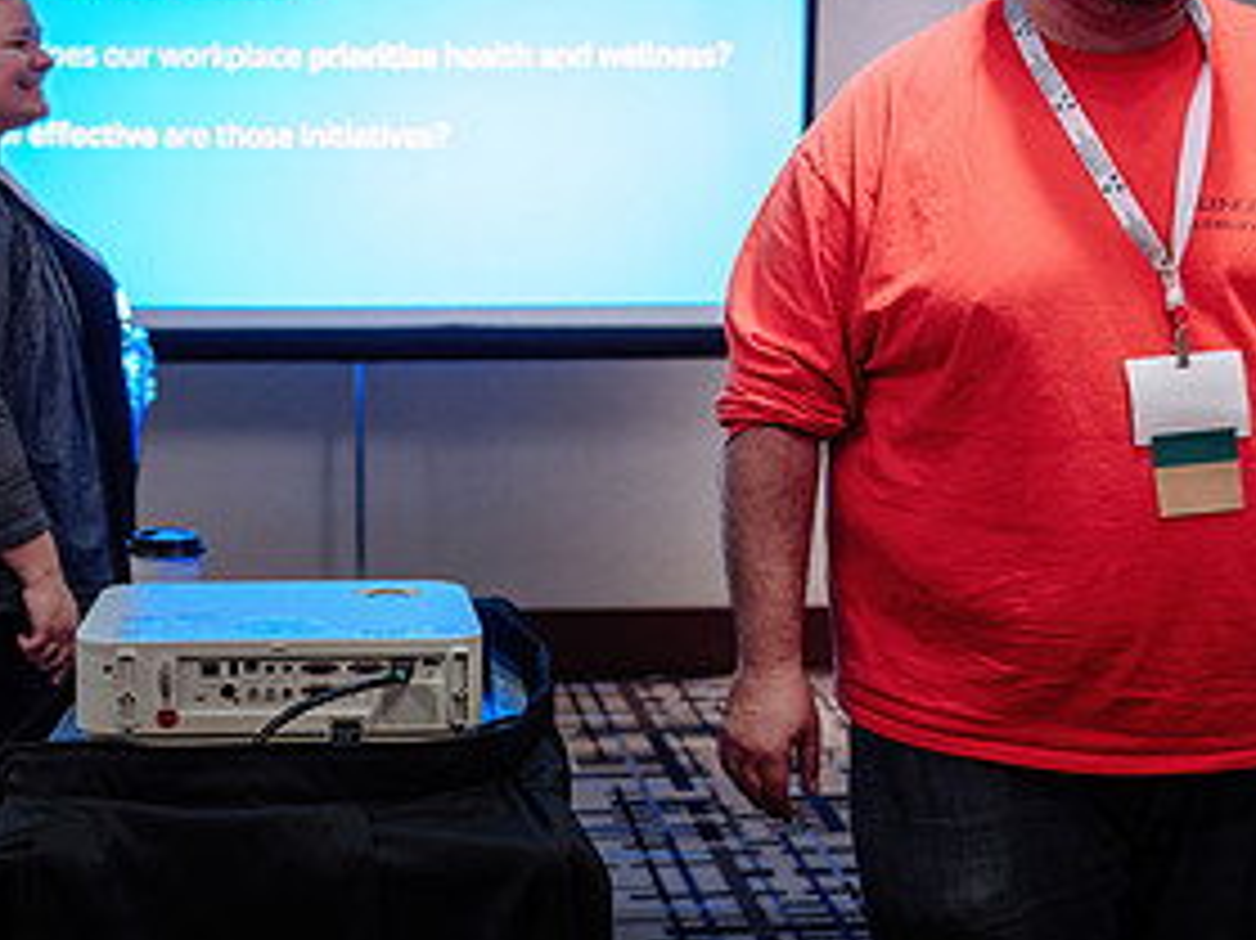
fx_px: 1886
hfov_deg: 36.5
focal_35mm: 52
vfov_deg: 28.0
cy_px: 443
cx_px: 419
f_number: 2.8
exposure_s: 1/125
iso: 1000
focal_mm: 26
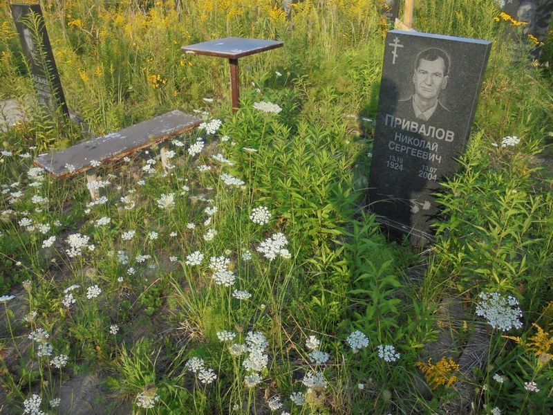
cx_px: 276
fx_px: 415
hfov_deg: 67.3
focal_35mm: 26
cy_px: 208
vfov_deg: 53.1
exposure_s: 1/500
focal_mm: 4.6
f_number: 3.5
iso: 100
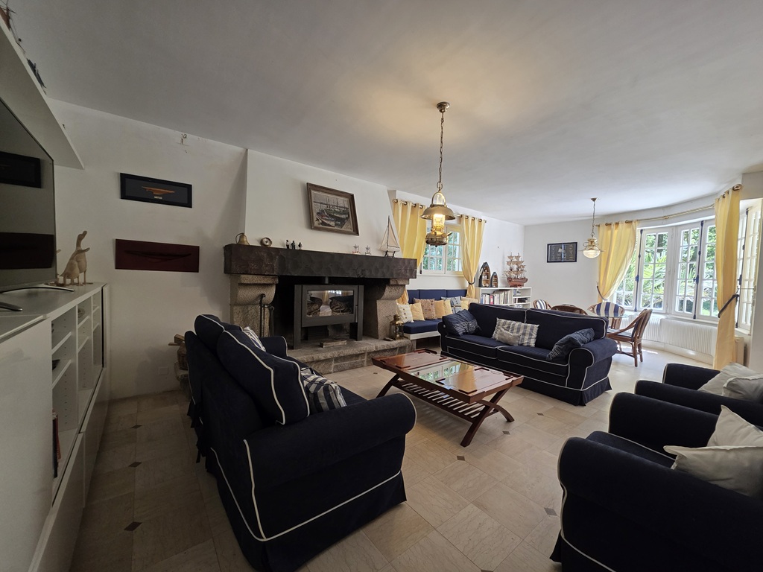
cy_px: 286
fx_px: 287
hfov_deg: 106.2
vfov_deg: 89.9
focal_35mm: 13
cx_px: 382
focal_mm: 2.2
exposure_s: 1/100
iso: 200
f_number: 1.9
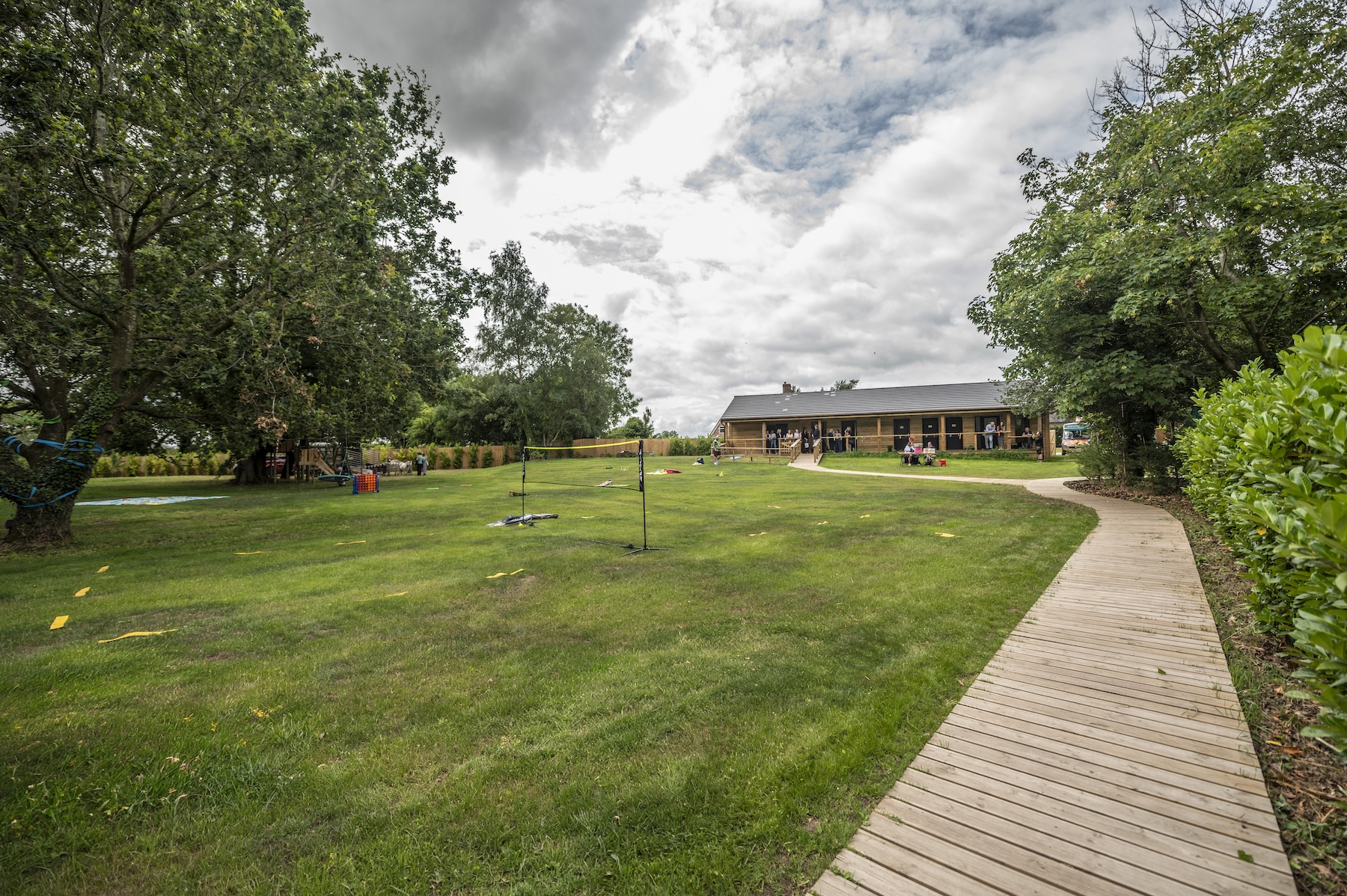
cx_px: 674
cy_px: 448
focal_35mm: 14
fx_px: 524
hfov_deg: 104.3
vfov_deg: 81.1
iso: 50
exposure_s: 1/1000
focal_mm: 14
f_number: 2.8
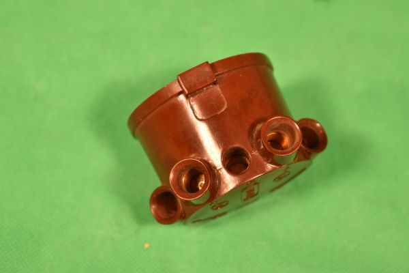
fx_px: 937
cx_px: 204
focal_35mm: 82
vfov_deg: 16.6
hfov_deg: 24.6
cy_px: 136
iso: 160
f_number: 5.6
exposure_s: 1/100
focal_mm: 55
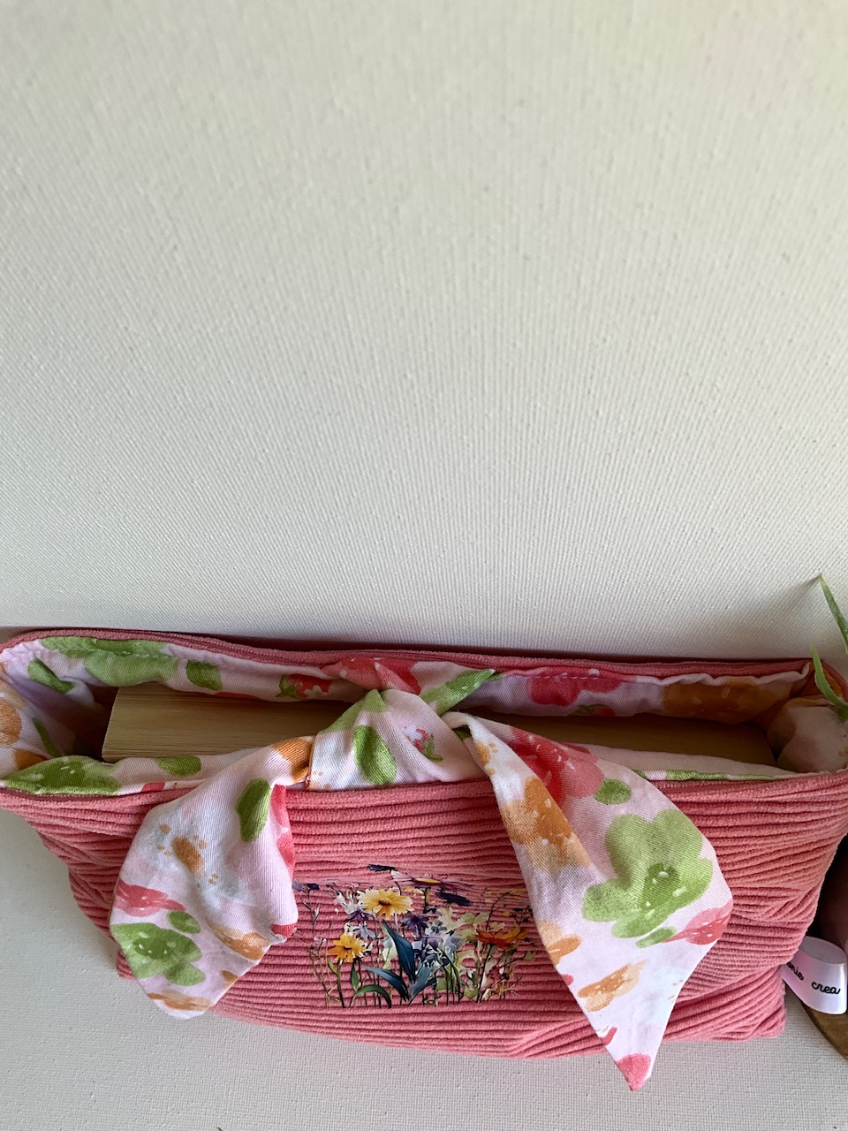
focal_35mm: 29
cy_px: 566
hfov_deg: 48.2
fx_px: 947
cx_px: 424
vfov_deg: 61.7
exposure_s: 1/100
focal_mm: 3
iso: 25
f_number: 1.8
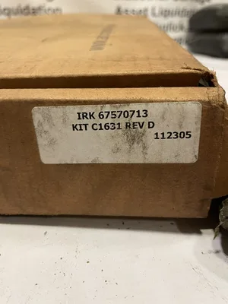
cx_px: 114
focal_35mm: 26
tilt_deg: -25.7
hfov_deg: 53.1
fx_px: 228
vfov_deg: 67.3
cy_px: 152
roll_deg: +0.7
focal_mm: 4.2
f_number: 1.6
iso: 200
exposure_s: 1/60
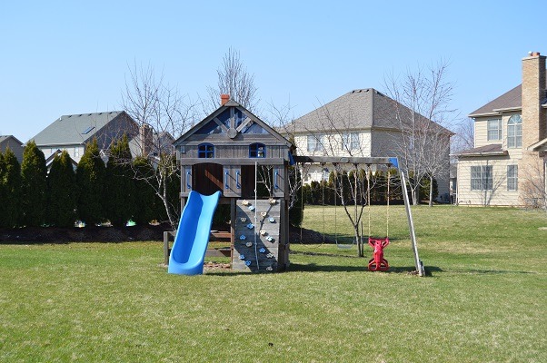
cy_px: 182
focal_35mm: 57
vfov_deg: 23.7
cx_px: 274
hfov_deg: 35.1
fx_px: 865
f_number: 8
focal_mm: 38
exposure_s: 1/250
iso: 100
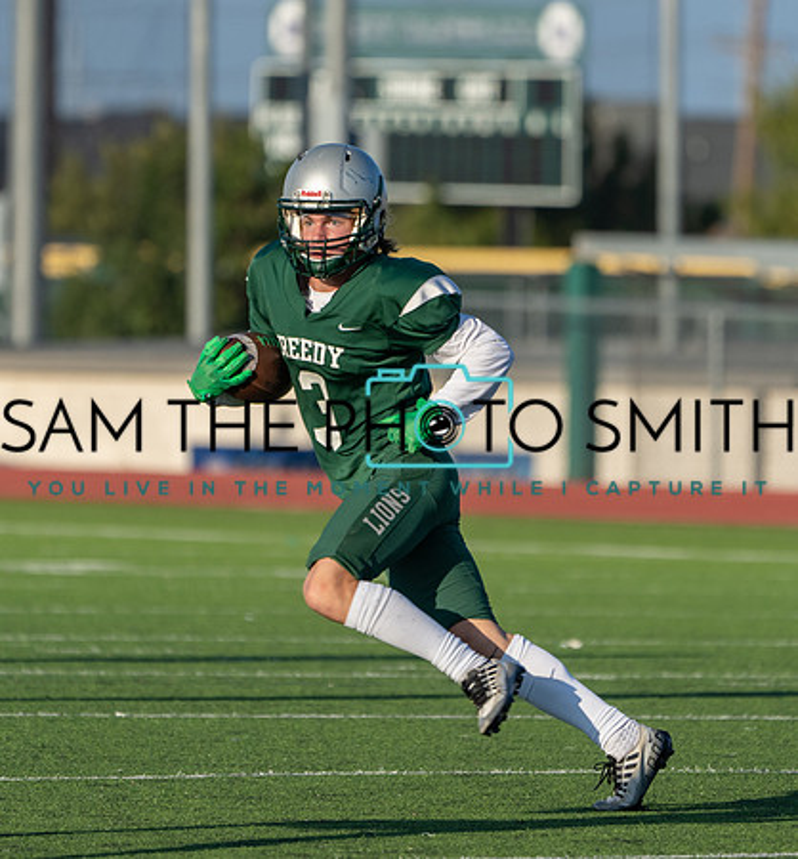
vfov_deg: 2.8
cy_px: 361
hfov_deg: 2.6
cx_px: 476
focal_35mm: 644
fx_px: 17447
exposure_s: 1/1250
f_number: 5.6
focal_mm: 382
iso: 320
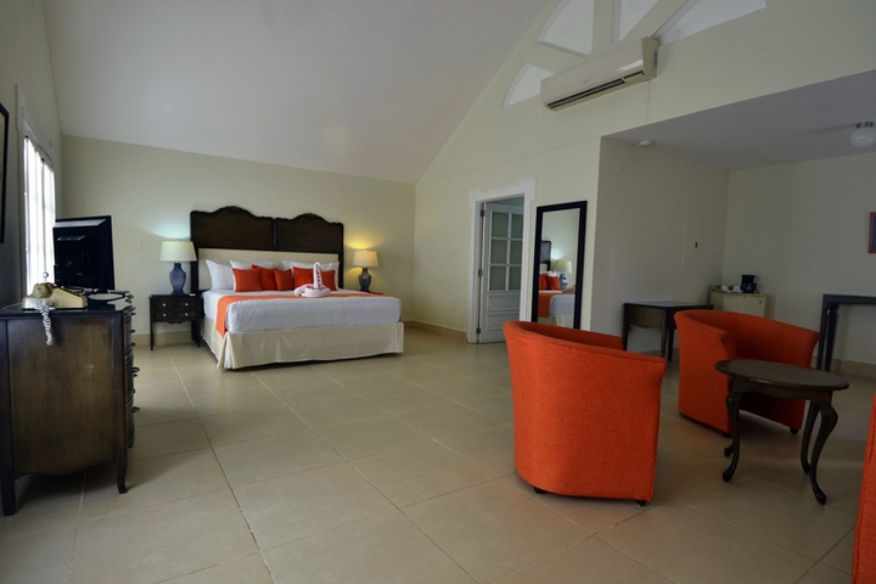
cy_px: 292
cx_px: 438
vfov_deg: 67.4
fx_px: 438
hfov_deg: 90.0
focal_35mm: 18
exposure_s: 1/15
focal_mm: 12
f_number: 5.6
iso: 100
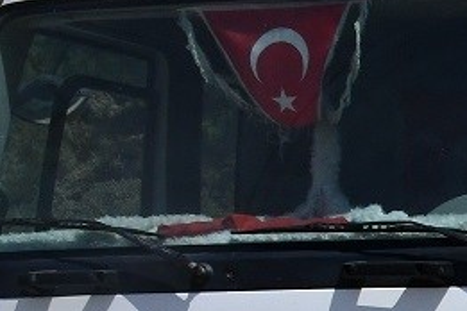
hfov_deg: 11.0
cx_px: 1100
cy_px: 561
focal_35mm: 160
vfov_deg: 8.3
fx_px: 2075
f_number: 18
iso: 1000
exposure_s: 1/1250
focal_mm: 20
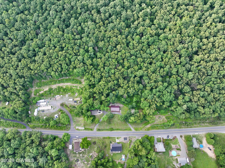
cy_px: 84
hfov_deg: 71.6
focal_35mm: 24
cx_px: 112
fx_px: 156
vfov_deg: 56.8
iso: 100
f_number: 2.8
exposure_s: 1/120
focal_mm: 12.29
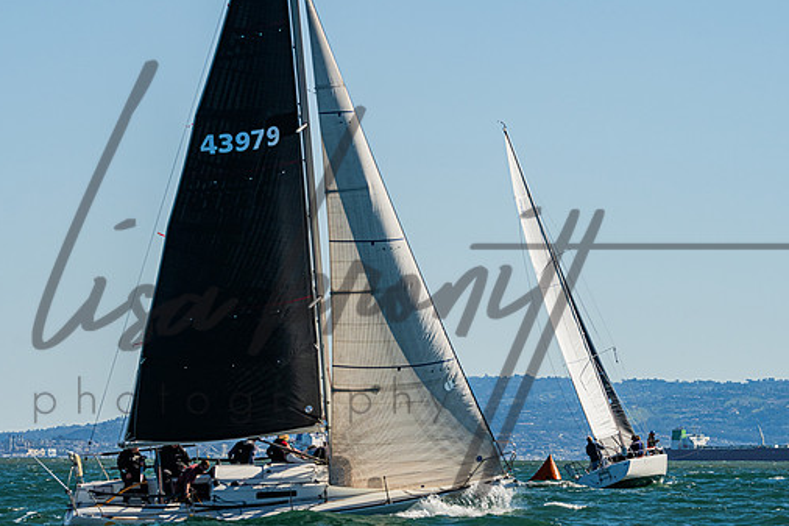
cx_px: 337
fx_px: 4907
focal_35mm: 224
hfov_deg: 9.2
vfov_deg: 6.1
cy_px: 306
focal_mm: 145
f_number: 9
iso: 400
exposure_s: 1/2000
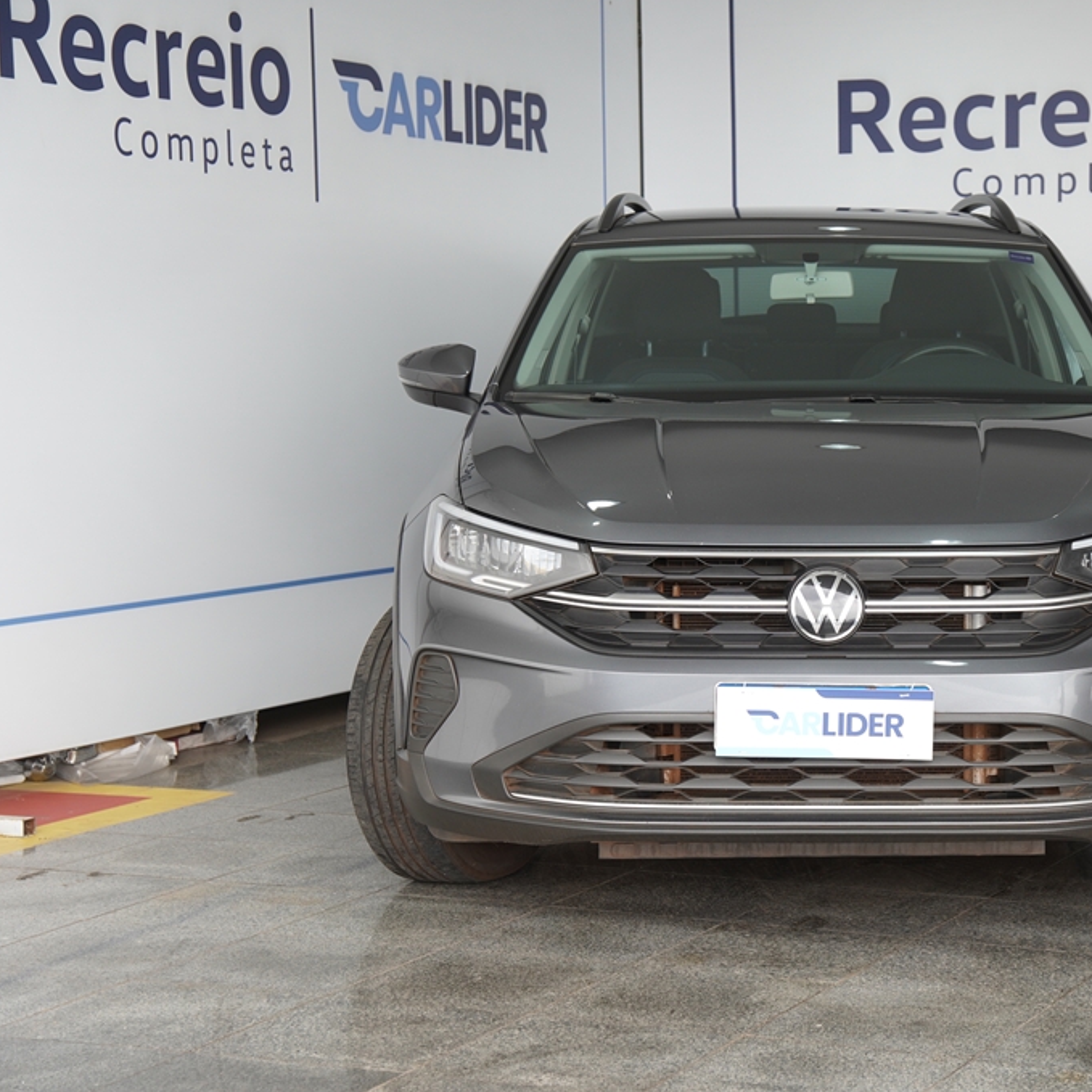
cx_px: 803
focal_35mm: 83
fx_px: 2949
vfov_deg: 21.0
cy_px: 548
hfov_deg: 20.8
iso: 200
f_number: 3.5
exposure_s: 1/125
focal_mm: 43
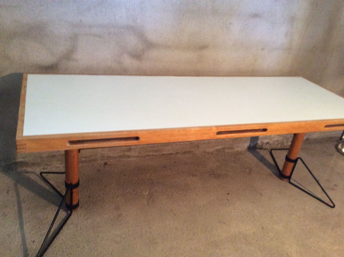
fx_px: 318
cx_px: 172
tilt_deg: -27.0
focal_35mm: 32
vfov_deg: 44.1
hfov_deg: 56.9
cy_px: 128
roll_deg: -5.9
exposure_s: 1/20
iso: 320
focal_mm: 3.3
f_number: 2.4
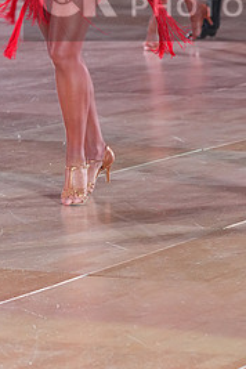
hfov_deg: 5.4
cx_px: 215
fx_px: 2603
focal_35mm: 254
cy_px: -4
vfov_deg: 8.1
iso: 4000
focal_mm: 117
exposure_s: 1/250
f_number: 5
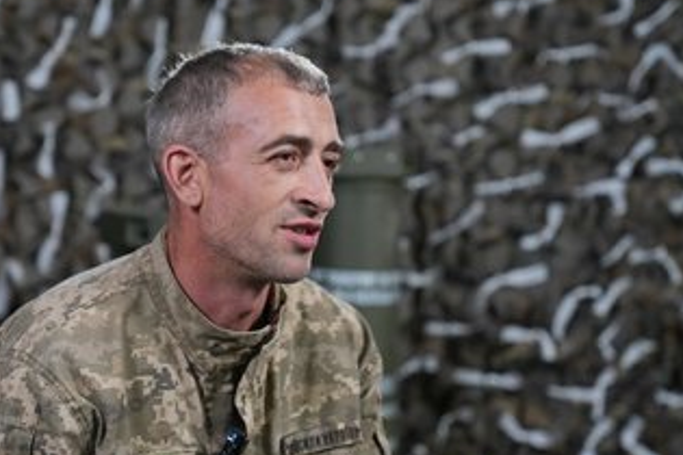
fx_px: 1688
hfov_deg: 22.9
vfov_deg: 15.4
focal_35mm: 89
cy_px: 255
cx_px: 304
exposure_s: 1/250
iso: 2000
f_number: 2.8
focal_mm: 70
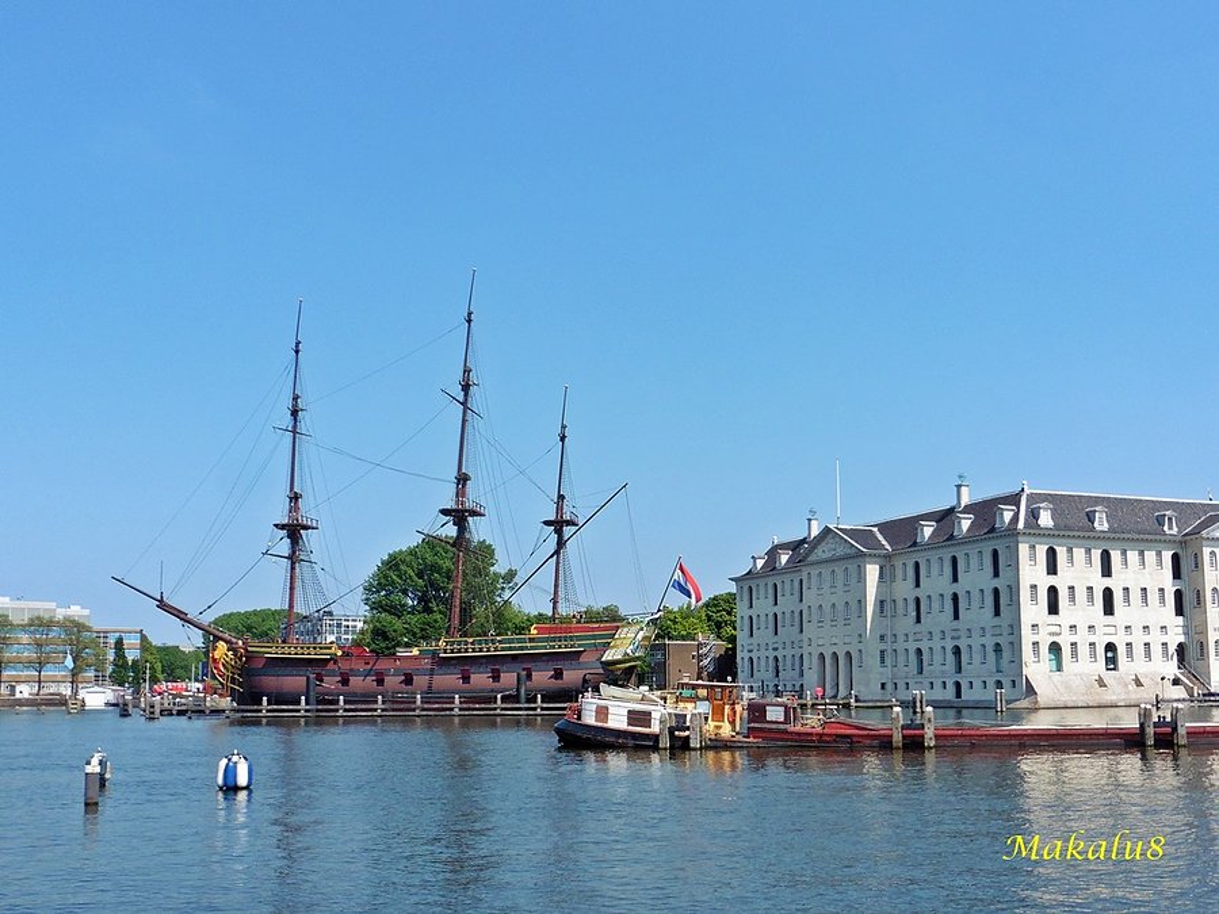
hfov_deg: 60.0
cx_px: 610
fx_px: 1056
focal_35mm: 30
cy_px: 457
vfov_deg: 46.8
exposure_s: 1/1250
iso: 100
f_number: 4.5
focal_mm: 5.4
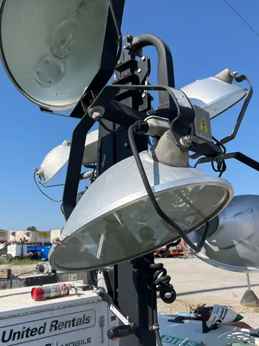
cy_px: 171
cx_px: 112
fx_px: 329
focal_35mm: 33
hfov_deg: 42.8
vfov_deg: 55.4
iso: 50
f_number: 1.6
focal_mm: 5.1
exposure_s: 1/3876
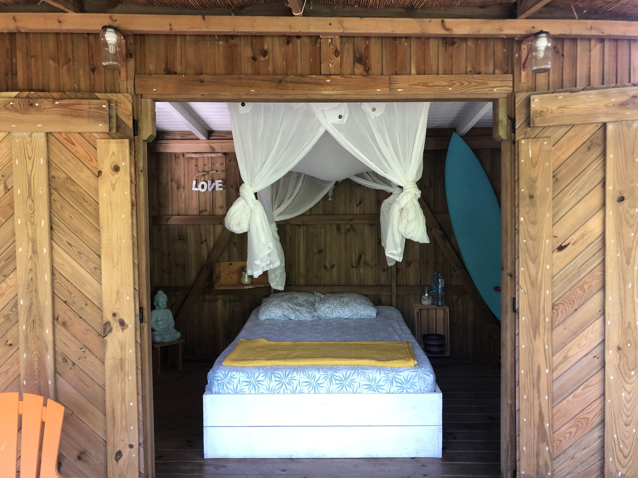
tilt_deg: -3.2
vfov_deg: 49.7
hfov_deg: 63.4
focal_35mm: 28
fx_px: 516
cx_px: 319
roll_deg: +1.7
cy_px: 239
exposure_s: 1/30
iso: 40
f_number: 1.8
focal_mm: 4
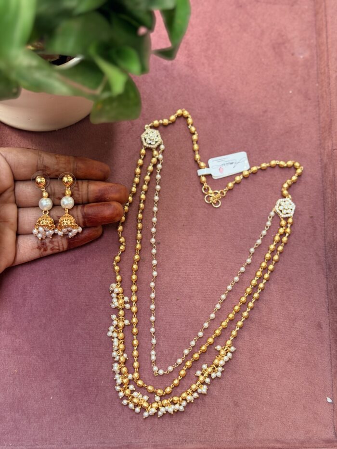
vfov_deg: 39.7
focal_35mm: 48
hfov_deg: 30.3
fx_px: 623
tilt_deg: -77.9
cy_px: 224
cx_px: 168
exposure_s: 1/66
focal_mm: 6.76
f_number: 1.78
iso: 100
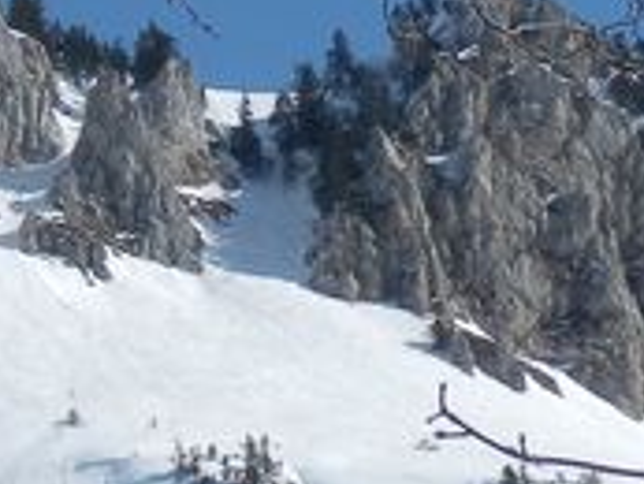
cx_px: -216
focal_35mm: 312
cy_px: 225
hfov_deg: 6.3
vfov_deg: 4.8
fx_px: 5809
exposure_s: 1/1000
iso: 80
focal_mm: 10.8
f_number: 4.2
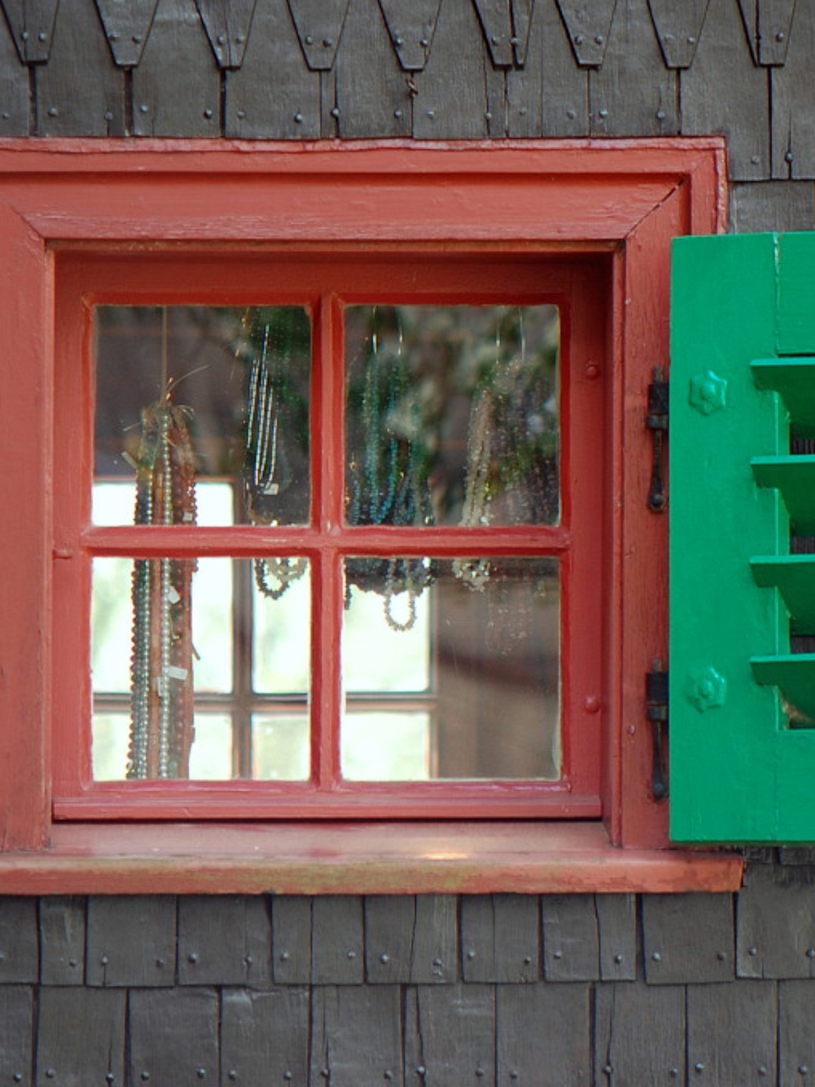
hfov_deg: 4.6
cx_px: 484
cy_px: 544
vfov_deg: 6.1
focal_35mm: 326
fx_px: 10237
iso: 200
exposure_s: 1/125
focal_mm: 150
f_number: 2.8
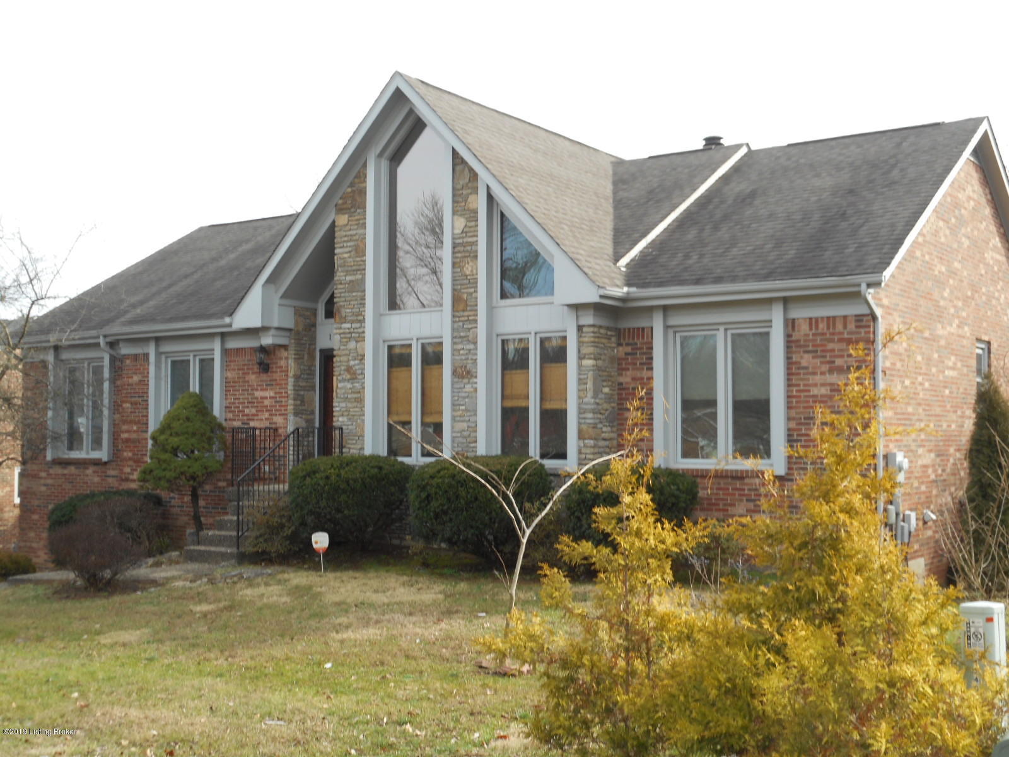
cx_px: 504
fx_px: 1283
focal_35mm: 44
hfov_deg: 42.9
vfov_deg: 32.9
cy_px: 378
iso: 80
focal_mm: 7.9
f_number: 4.7
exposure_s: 1/100
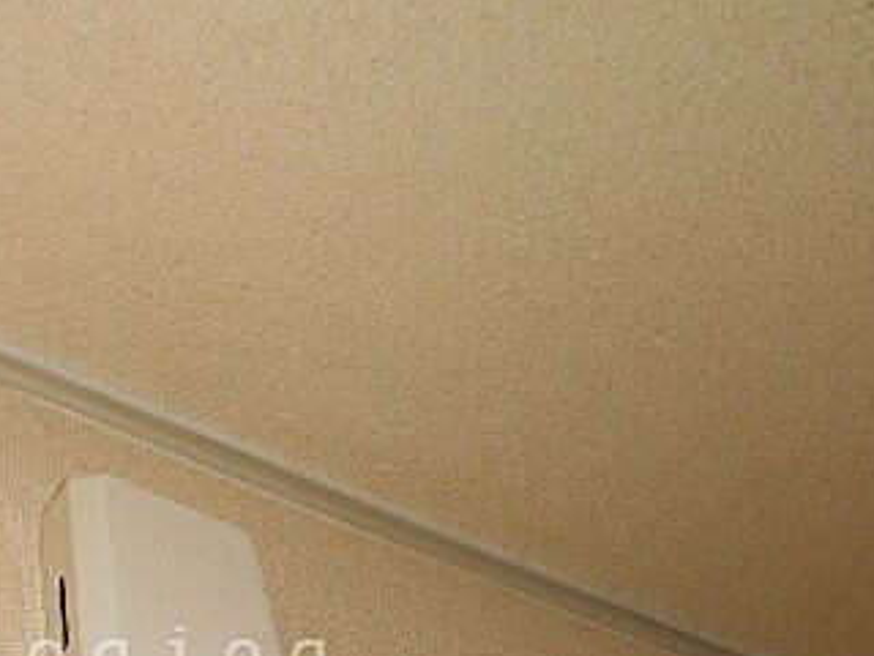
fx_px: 1313
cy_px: 653
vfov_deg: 26.6
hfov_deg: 35.4
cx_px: 153
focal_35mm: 52
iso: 80
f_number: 3.4
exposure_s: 1/25
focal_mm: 4.7
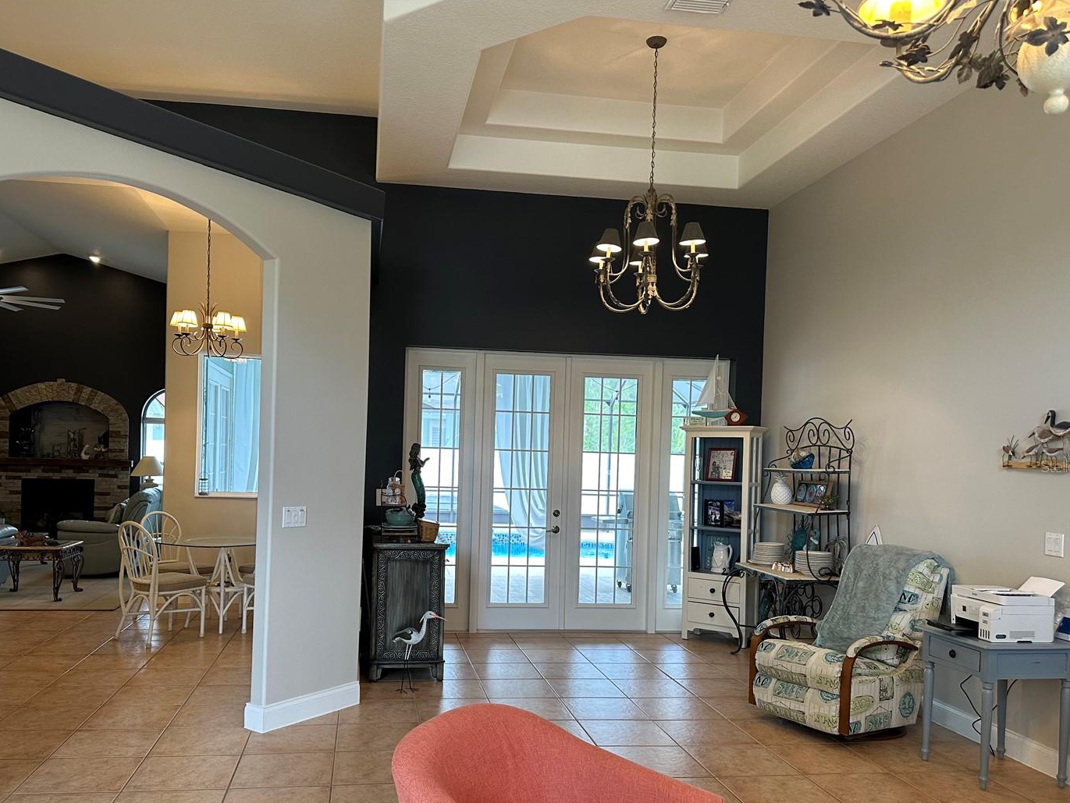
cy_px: 466
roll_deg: -1.8
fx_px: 866
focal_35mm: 28
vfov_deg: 49.6
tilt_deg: +0.4
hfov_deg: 63.3
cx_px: 490
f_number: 1.78
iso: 160
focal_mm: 6.86
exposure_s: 1/120
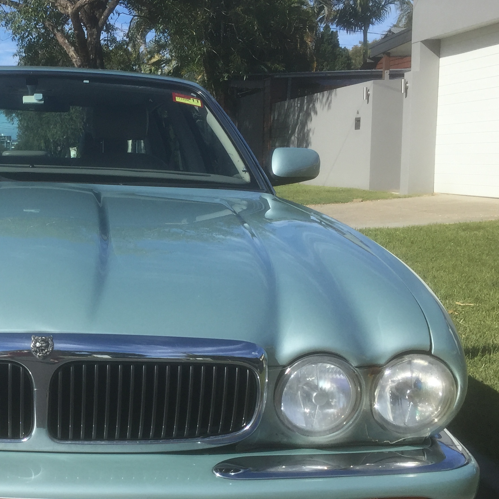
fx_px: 913
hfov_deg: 29.0
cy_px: 314
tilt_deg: -8.1
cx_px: 27
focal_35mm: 56
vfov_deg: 30.4
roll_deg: +2.4
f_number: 2.2
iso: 32
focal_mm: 4.15
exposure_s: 1/1799
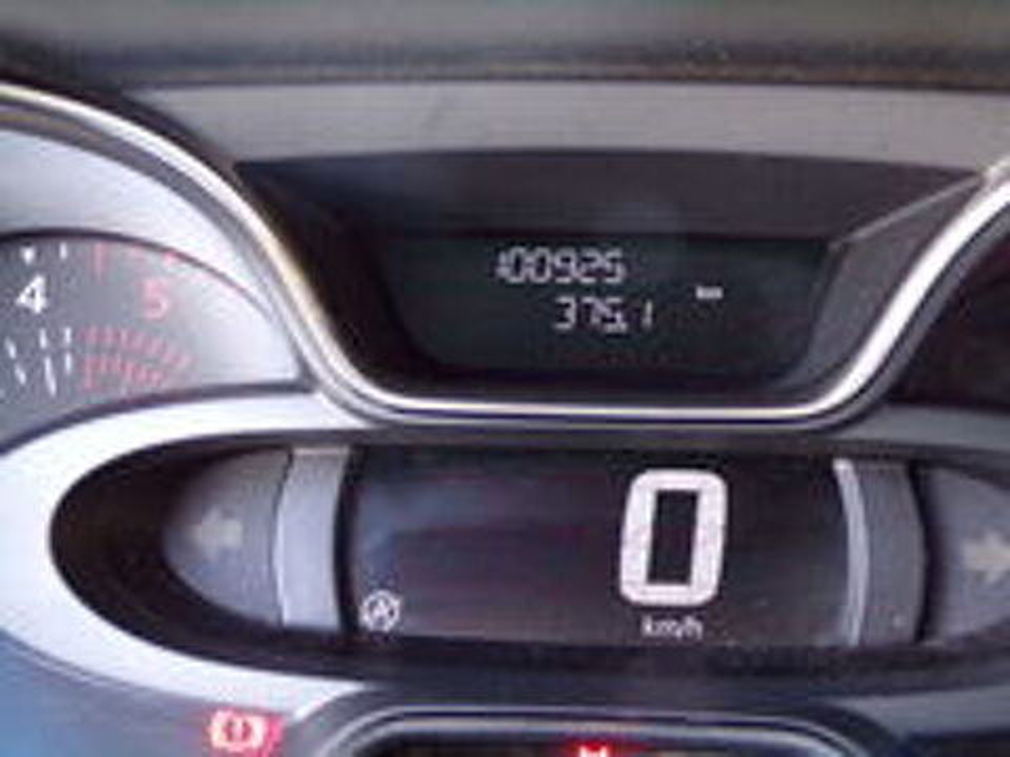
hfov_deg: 34.3
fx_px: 1634
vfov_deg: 26.1
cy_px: 378
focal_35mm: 56
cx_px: 505
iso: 423
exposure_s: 1/17
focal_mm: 10.1
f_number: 3.7
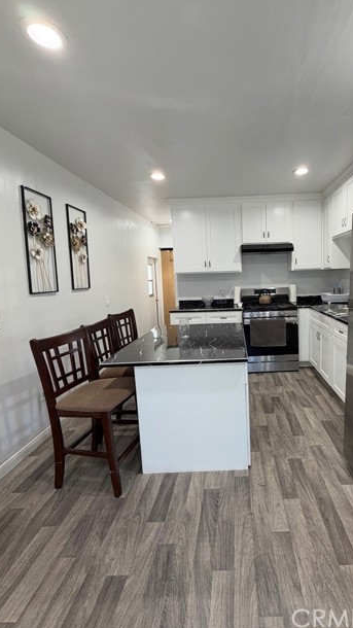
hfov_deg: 65.3
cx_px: 235
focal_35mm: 16
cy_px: 304
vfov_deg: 99.3
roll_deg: +1.8
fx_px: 266
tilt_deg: -6.0
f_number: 2.2
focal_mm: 2.22
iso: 250
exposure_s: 1/120
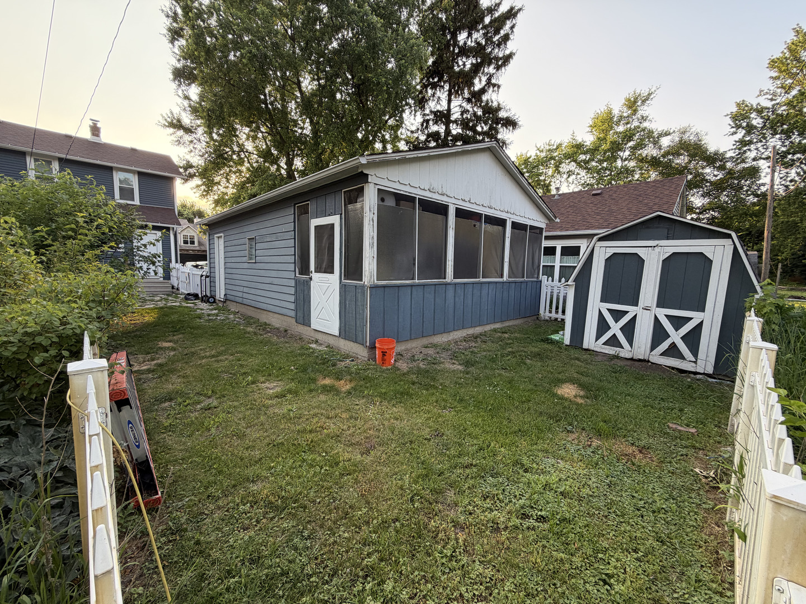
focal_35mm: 14
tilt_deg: -5.3
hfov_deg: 102.1
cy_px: 302
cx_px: 403
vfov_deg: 85.7
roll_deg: -0.9
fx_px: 326
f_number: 2.2
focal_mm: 2.22
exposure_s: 1/154
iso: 50
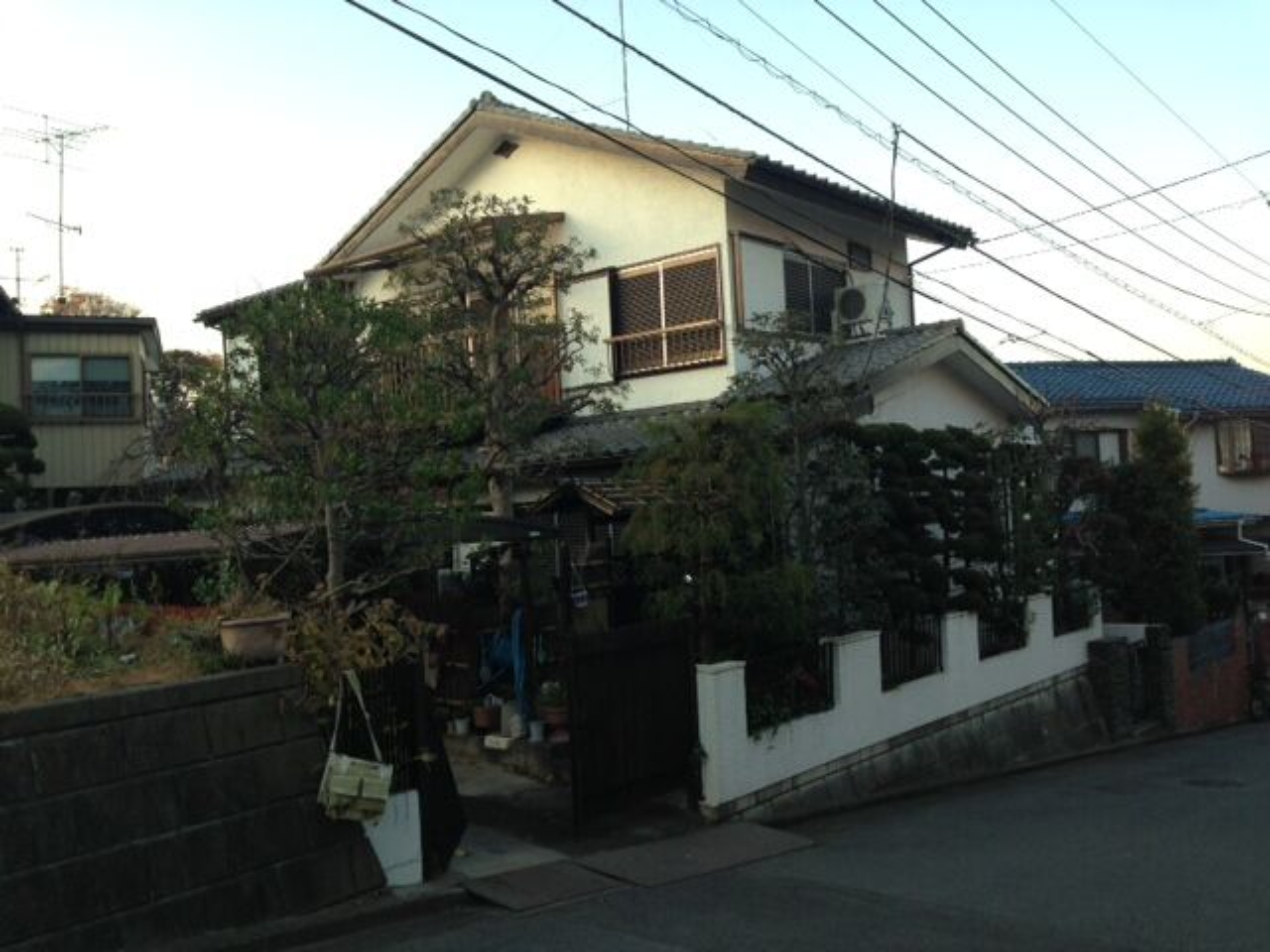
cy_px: 476
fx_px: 1211
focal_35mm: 33
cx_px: 635
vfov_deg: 42.9
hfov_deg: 55.4
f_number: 2.4
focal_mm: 4.13
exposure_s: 1/163
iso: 50
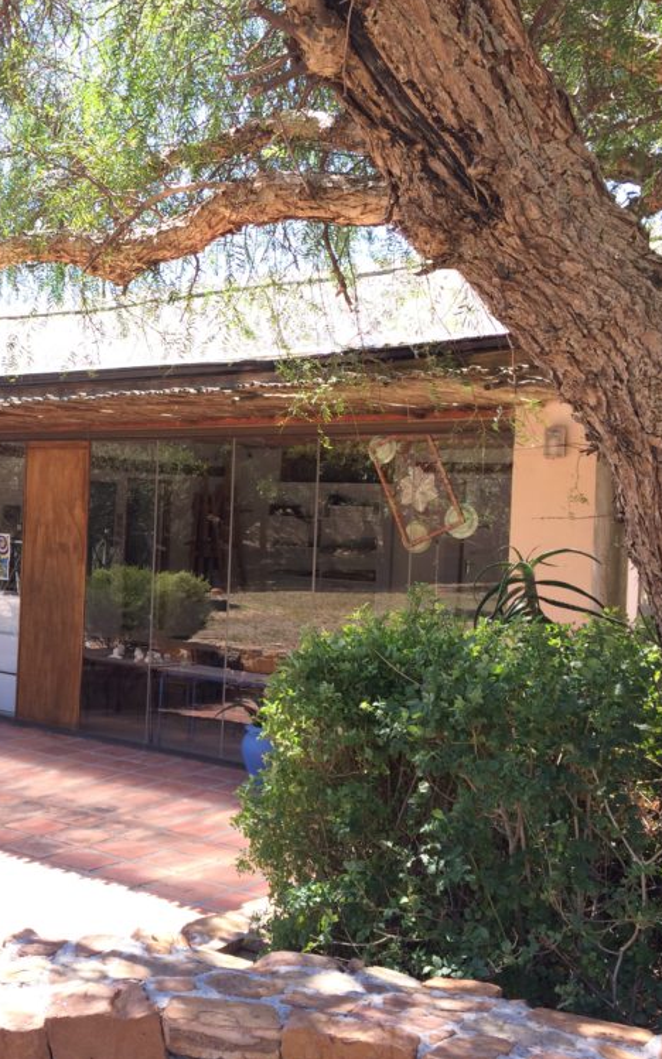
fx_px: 1213
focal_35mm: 42
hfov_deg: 28.9
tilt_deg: -0.3
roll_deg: -2.8
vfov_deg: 47.2
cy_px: 536
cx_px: 23
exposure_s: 1/246
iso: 32
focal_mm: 4.15
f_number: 2.2
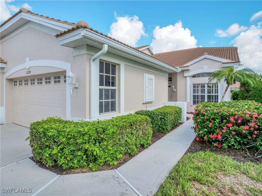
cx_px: 131
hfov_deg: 87.8
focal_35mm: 18
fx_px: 136
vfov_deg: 71.6
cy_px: 98
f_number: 11
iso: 200
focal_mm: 9
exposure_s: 1/125
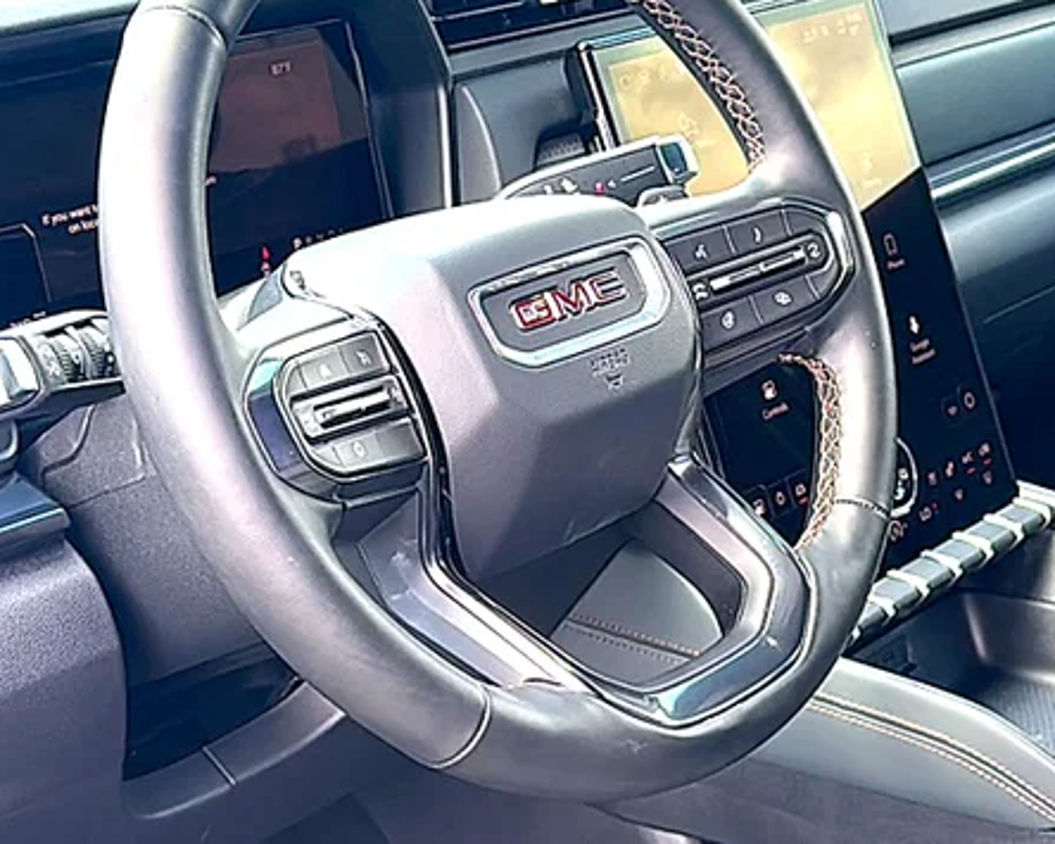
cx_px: 706
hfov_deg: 32.7
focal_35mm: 57
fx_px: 1779
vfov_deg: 26.7
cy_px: 412
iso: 100
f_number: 1.78
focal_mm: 6.86
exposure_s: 1/221
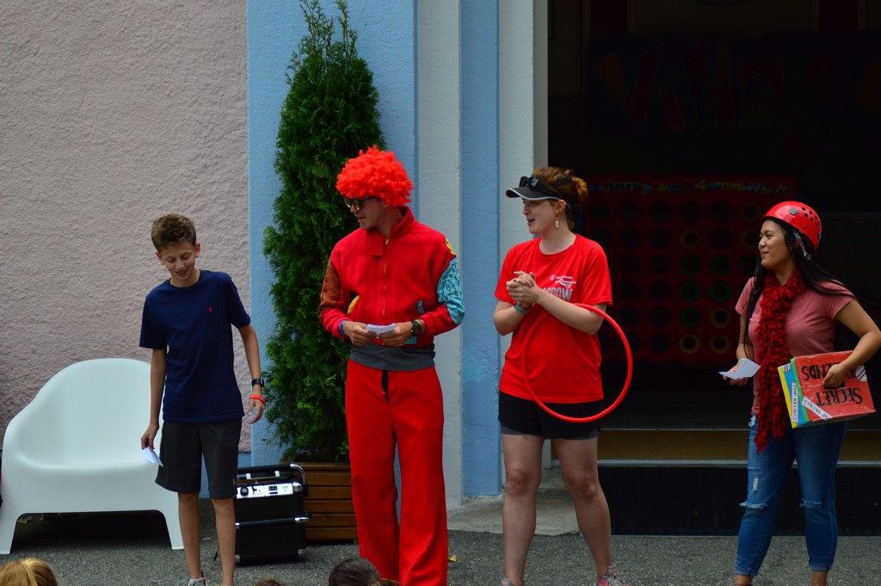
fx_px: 3851
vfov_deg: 8.7
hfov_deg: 13.1
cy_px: 293
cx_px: 440
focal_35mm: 158
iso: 400
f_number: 4
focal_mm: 105
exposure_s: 1/2500
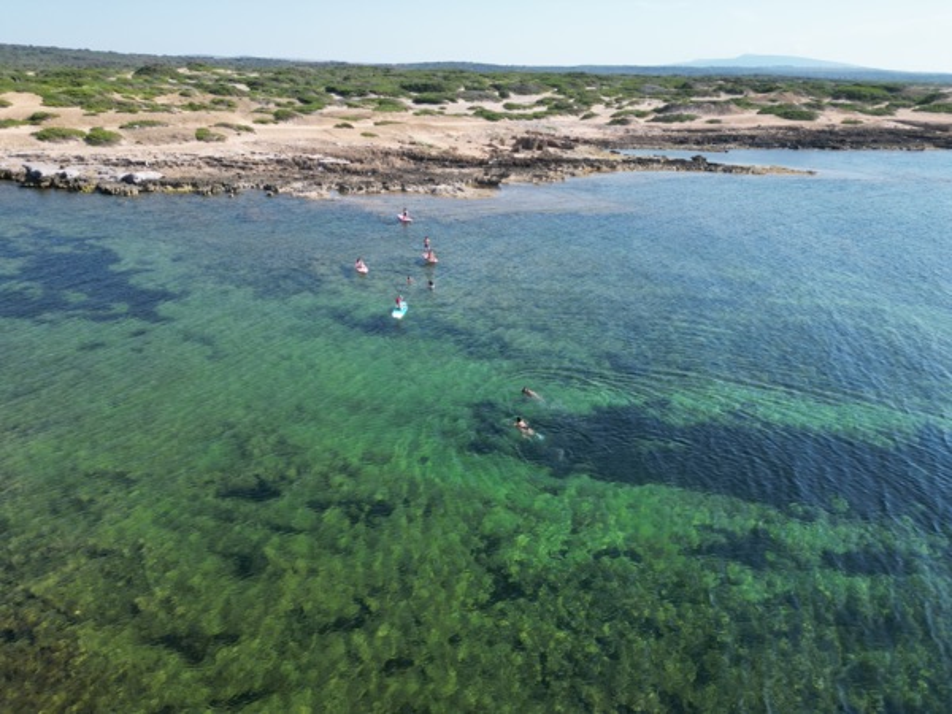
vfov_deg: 56.8
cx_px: 476
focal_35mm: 24
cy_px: 357
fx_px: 660
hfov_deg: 71.6
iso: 200
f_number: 1.7
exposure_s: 1/2500
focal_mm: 6.72
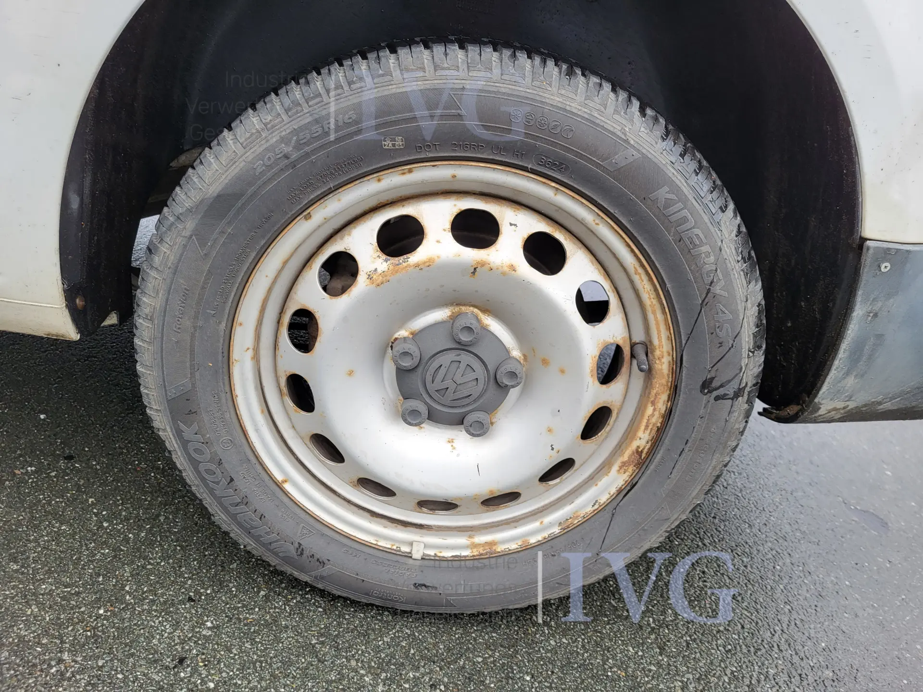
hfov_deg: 67.3
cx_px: 462
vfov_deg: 53.1
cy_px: 346
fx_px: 693
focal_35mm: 26
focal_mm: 5.4
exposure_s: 1/145
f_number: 1.8
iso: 40
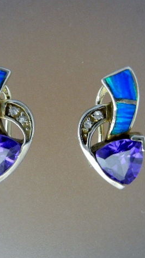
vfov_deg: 31.9
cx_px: 53
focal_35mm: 66
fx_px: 452
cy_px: 128
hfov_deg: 18.2
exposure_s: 1/25.2
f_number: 3.8
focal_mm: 8.1
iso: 400
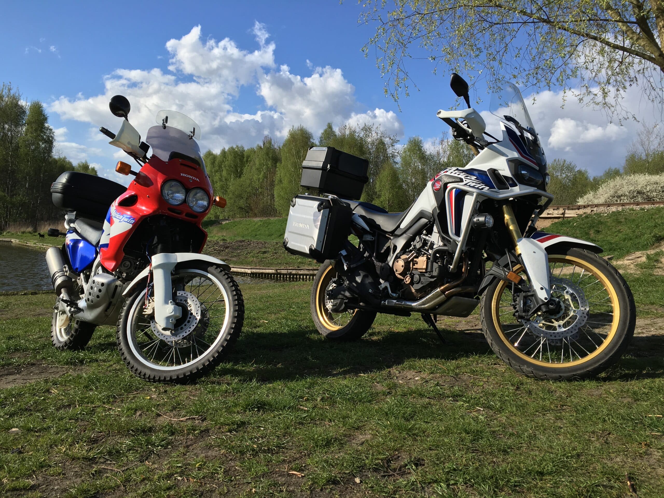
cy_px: 249
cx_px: 332
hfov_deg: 61.7
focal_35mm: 29
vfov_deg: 48.2
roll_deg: -0.7
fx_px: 556
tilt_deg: -1.6
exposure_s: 1/1603
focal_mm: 4.15
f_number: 2.2
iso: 25
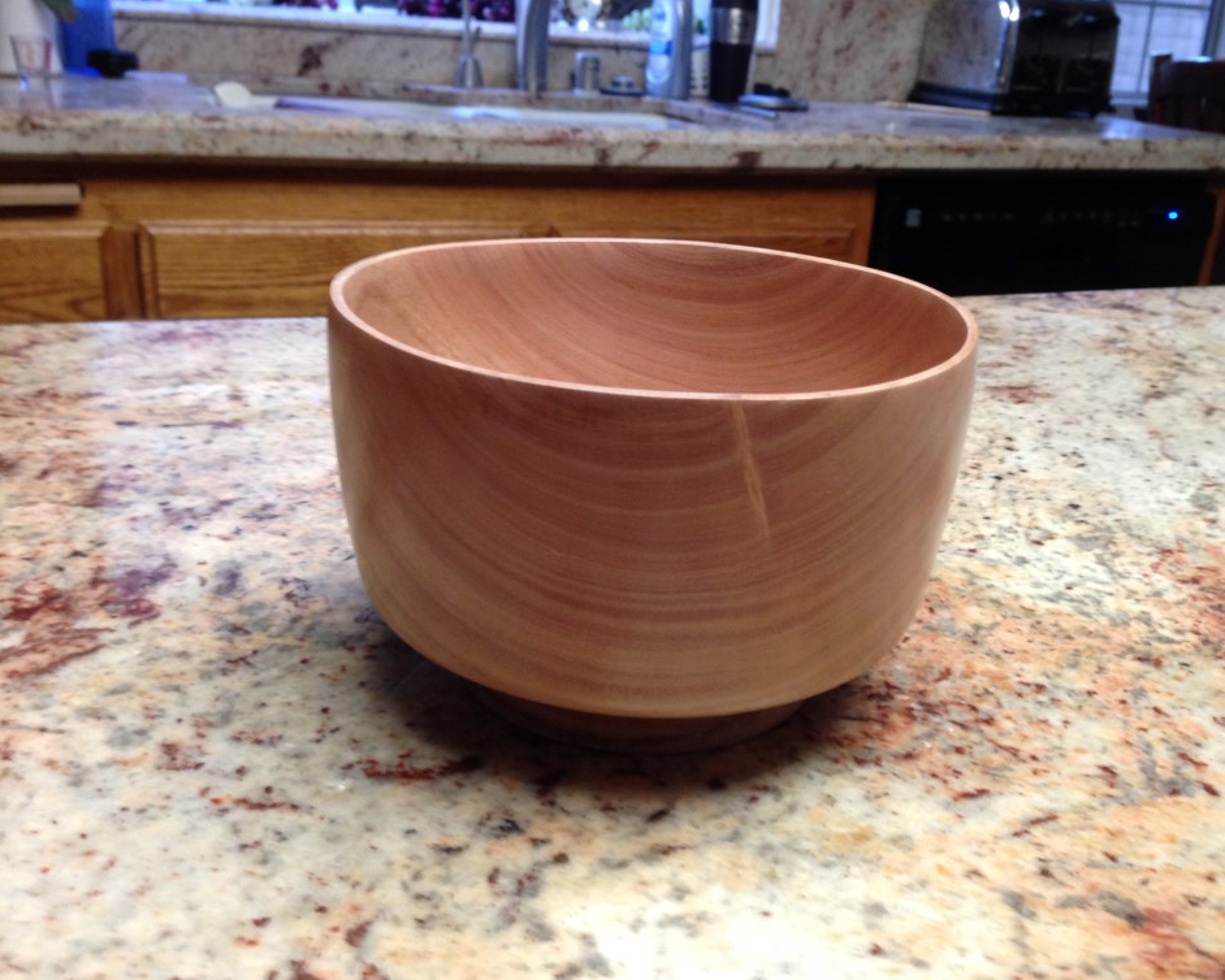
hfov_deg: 51.5
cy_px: 496
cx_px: 663
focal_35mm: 35
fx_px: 1269
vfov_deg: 42.2
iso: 125
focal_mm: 4.12
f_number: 2.4
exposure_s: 1/20
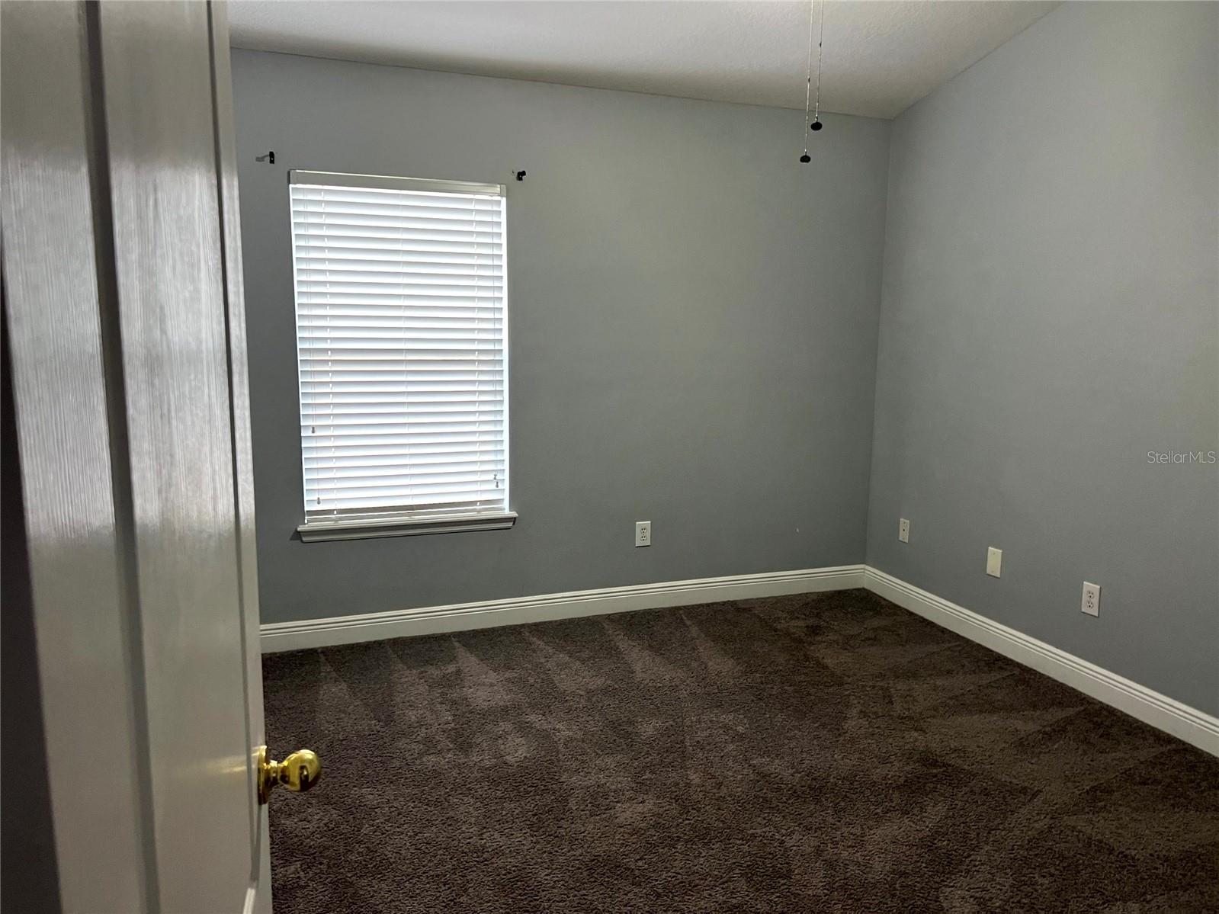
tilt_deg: -10.5
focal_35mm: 26
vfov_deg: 53.1
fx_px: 916
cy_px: 457
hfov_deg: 67.3
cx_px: 610
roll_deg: -0.8
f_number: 1.5
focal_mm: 5.7
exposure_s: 1/60
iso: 200
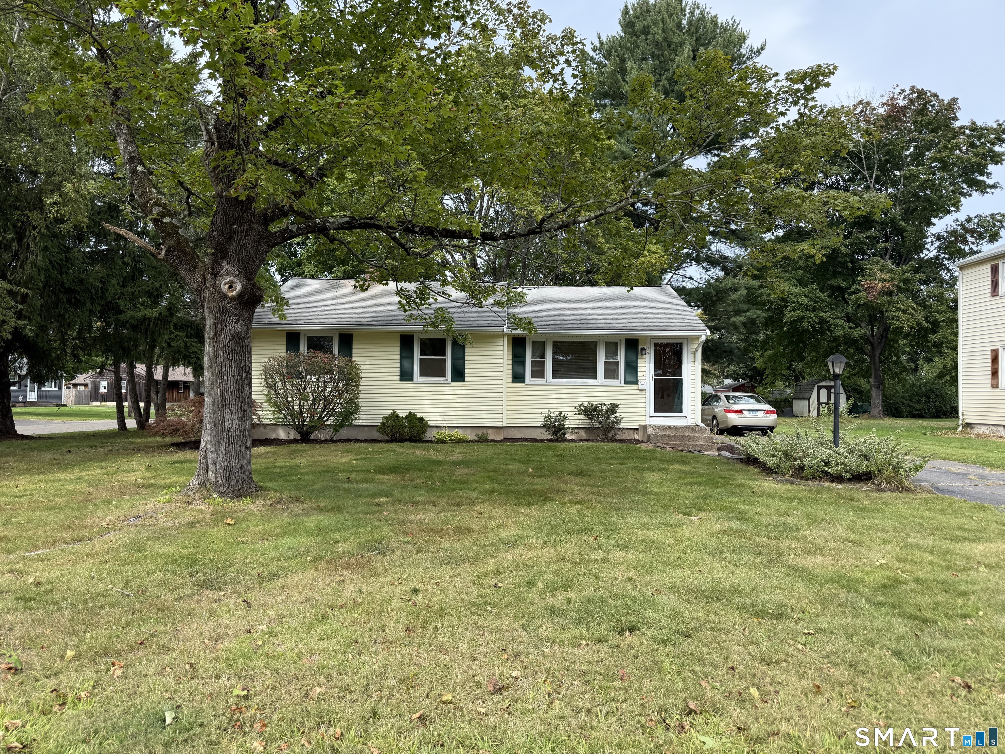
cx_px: 502
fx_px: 697
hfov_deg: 71.6
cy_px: 377
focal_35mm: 24
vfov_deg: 56.8
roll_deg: -0.7
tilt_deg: +1.6
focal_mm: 6.76
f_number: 1.78
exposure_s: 1/1385
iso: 80
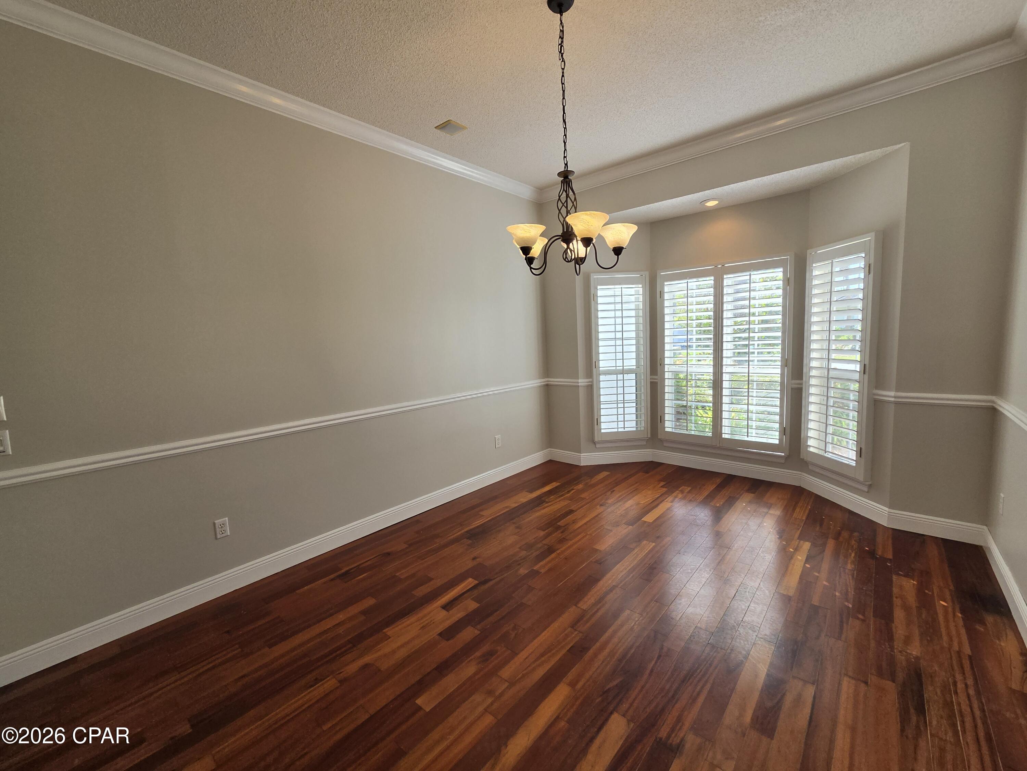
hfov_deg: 106.2
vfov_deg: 89.9
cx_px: 514
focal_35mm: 13
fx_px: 386
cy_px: 386
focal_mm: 2.2
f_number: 2.2
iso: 100
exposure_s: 1/283
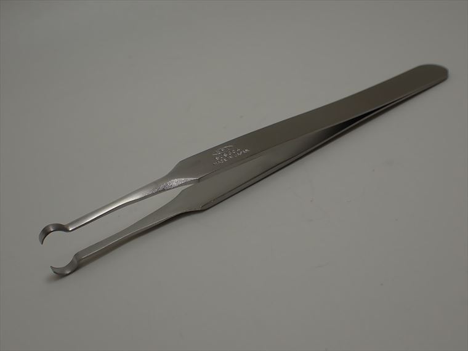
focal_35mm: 38
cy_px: 176
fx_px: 514
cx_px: 234
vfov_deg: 37.7
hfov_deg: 49.0
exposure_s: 1/400
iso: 100
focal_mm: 6.83
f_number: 3.5
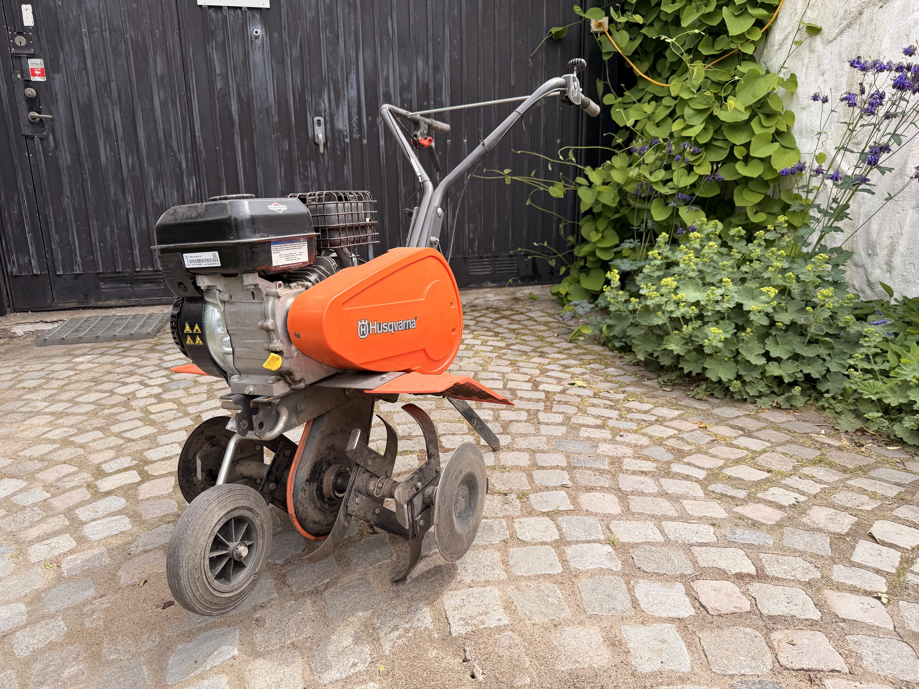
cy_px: 344
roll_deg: +0.8
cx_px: 460
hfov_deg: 71.6
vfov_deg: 56.8
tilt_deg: -14.8
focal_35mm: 24
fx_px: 637
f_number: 1.78
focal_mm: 6.76
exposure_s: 1/1653
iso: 80
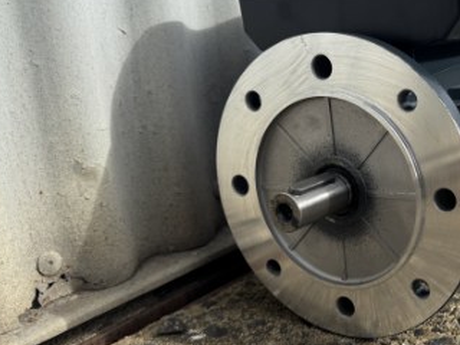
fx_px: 638
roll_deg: +2.1
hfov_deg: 37.1
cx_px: 415
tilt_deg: -17.3
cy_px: 188
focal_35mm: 48
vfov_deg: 30.2
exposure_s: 1/4310
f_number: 1.78
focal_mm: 6.76
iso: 80
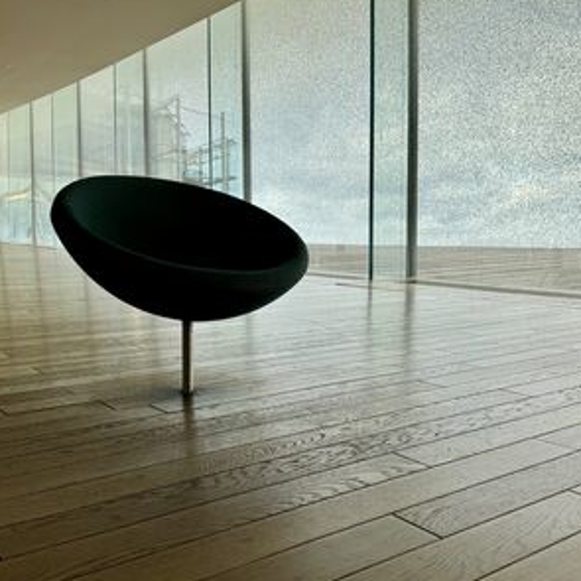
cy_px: 355
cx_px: 297
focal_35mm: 36
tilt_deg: -3.4
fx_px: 684
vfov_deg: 45.7
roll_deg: +0.7
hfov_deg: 46.0
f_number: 1.78
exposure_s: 1/1151
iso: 80
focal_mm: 6.76
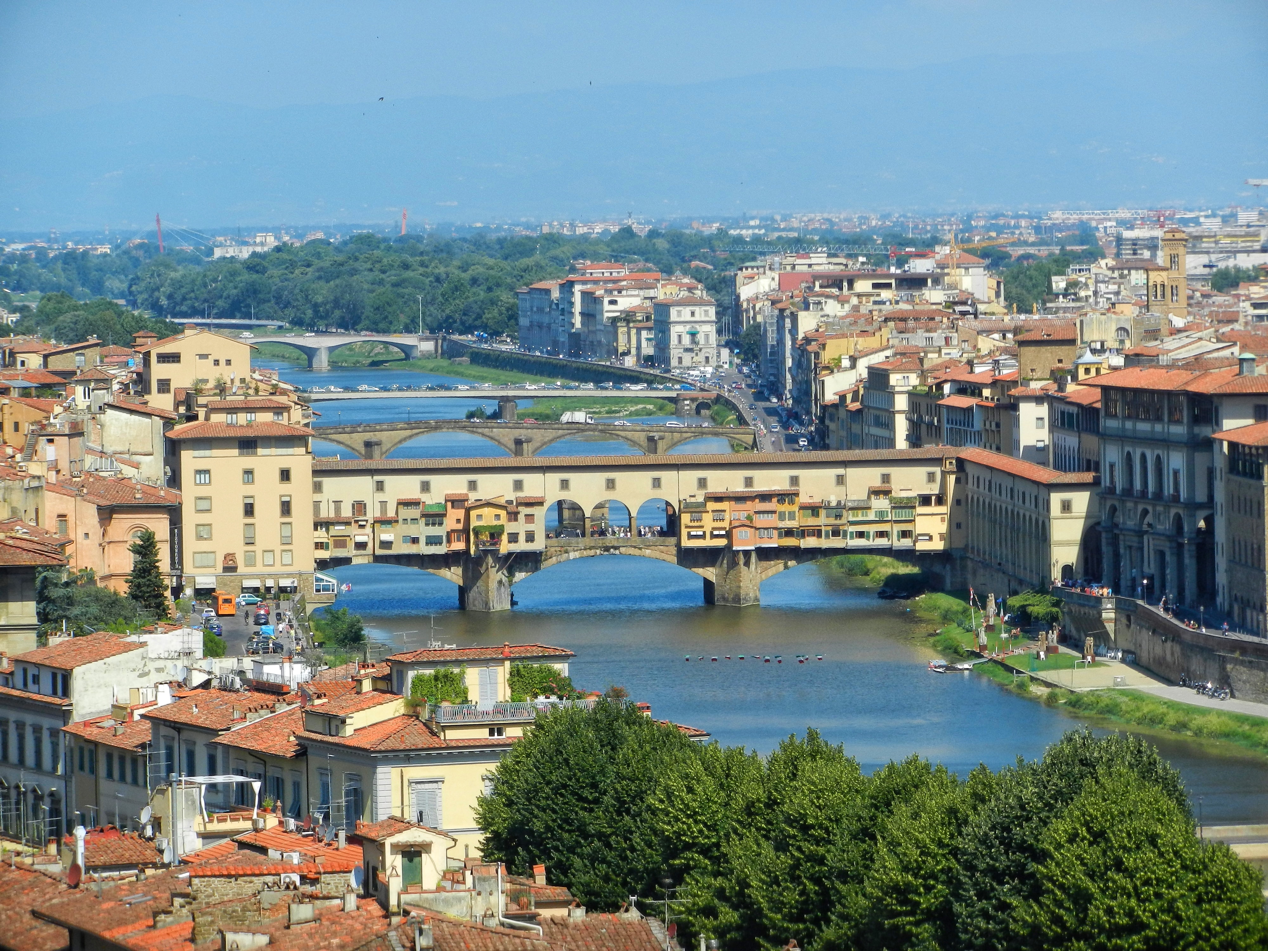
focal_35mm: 189
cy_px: 476
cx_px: 634
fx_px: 6923
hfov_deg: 10.5
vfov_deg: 7.9
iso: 160
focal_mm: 34
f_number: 5.3
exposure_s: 1/800
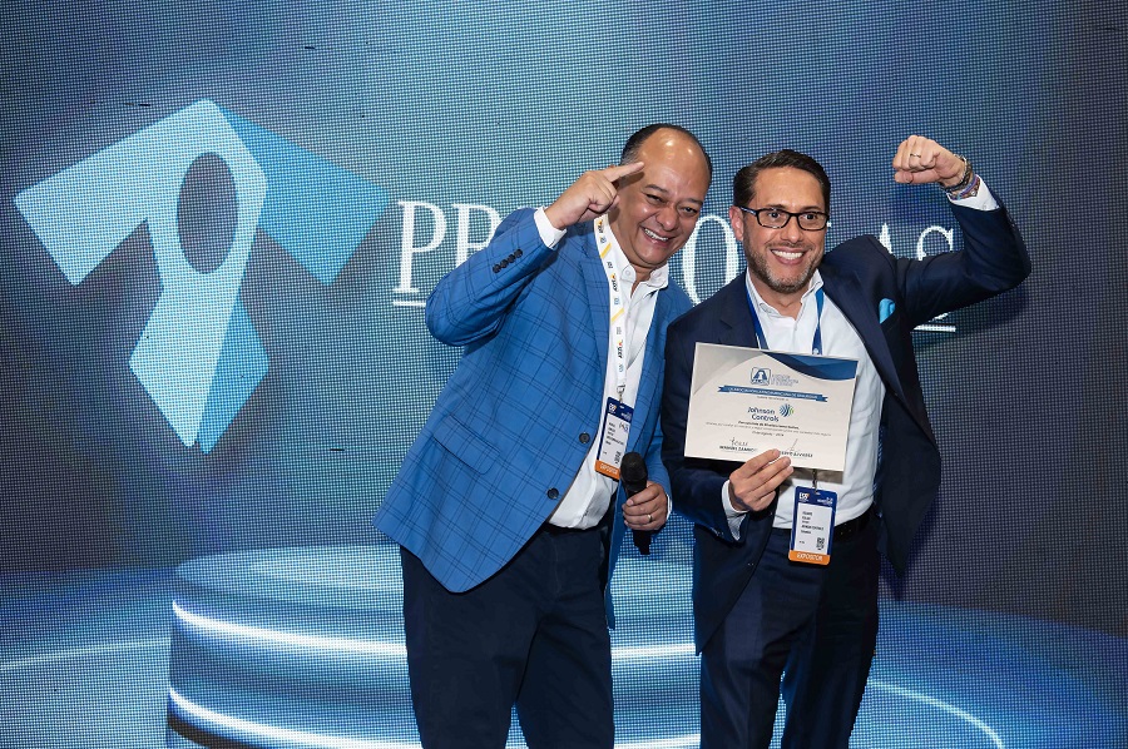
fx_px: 1252
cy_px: 374
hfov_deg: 48.5
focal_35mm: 40
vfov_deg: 33.3
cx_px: 564
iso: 800
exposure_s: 1/125
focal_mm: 40
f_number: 5
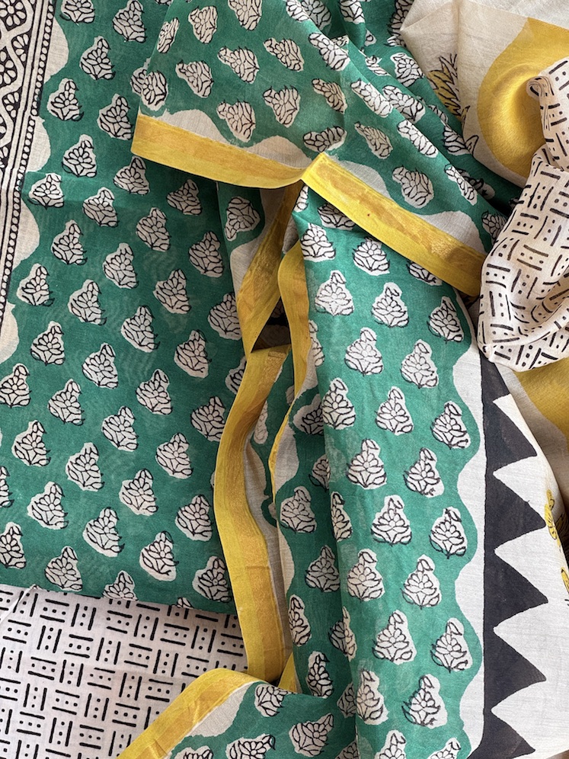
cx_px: 284
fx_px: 1688
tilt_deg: -80.7
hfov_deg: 19.1
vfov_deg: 25.3
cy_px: 380
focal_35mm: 77
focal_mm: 9
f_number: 2.8
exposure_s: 1/99
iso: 80
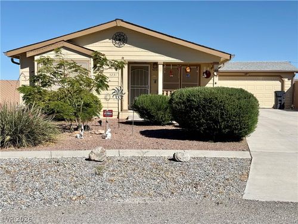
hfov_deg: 39.7
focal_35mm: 48
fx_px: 413
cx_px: 149
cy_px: 112
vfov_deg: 30.3
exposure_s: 1/7874
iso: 64
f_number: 1.78
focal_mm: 6.76
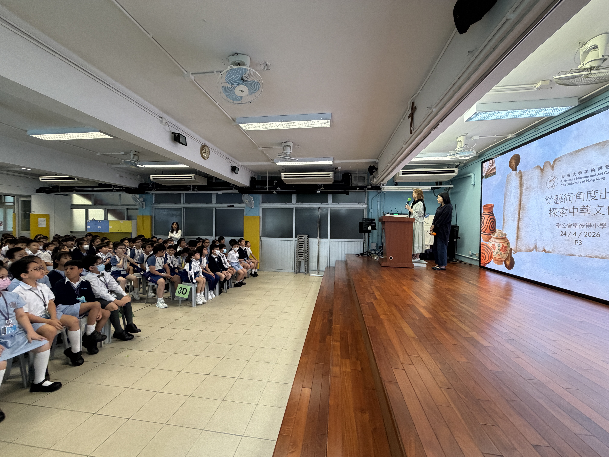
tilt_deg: -1.4
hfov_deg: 102.1
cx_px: 304
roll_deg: +0.3
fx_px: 246
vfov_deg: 85.7
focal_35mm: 14
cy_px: 228
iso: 320
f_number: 2.2
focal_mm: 2.22
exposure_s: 1/100
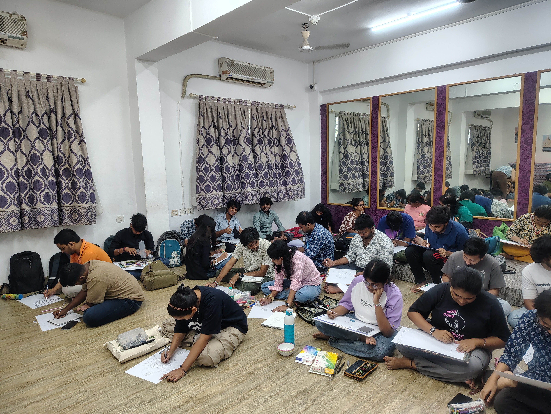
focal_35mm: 24
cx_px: 276
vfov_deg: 56.8
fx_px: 382
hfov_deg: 71.6
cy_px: 207
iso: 624
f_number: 1.8
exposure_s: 1/100
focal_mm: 5.56
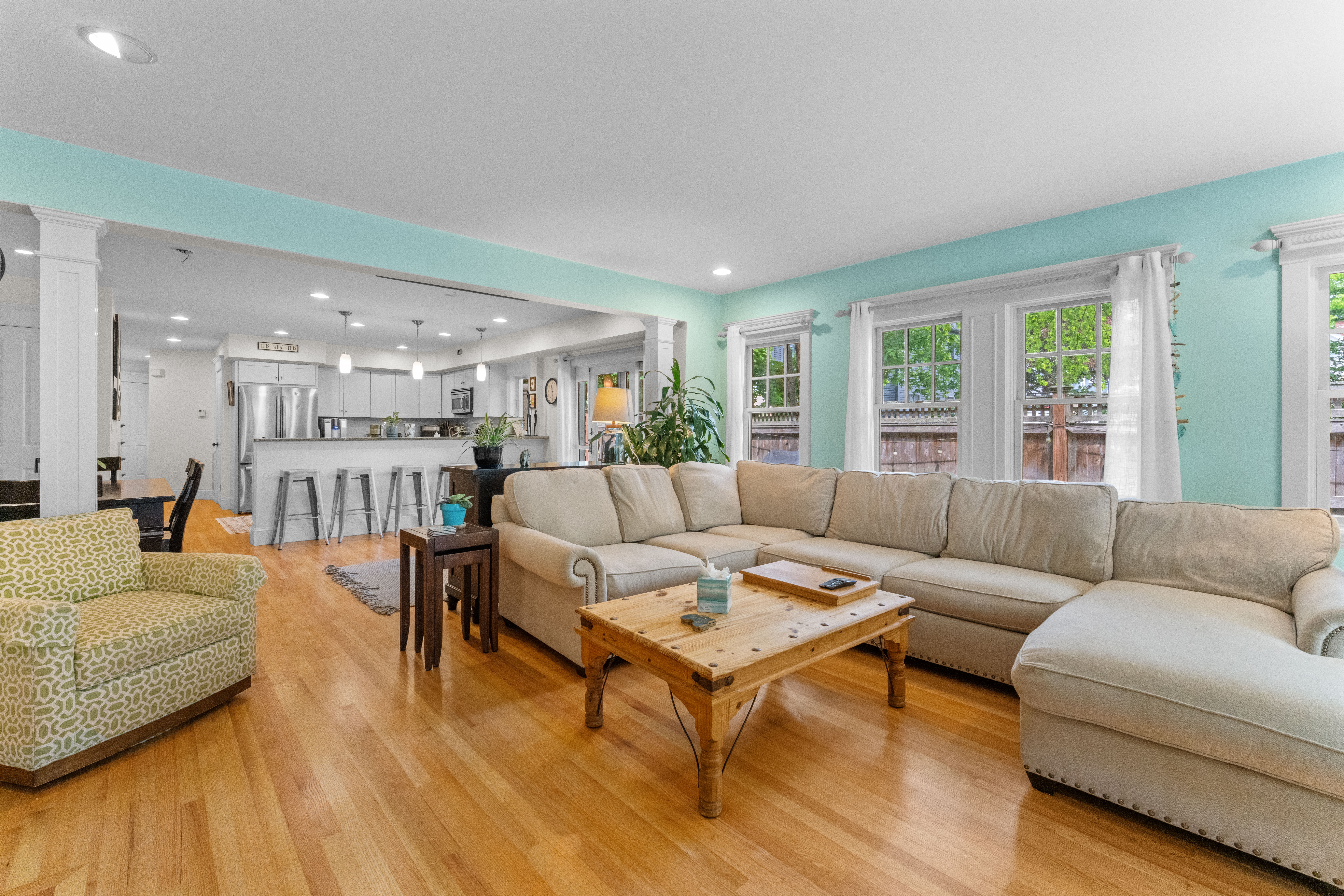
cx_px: 672
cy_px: 448
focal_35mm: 15
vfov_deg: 76.6
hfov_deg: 99.6
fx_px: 567
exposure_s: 1/13
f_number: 11
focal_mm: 15.2
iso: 2500
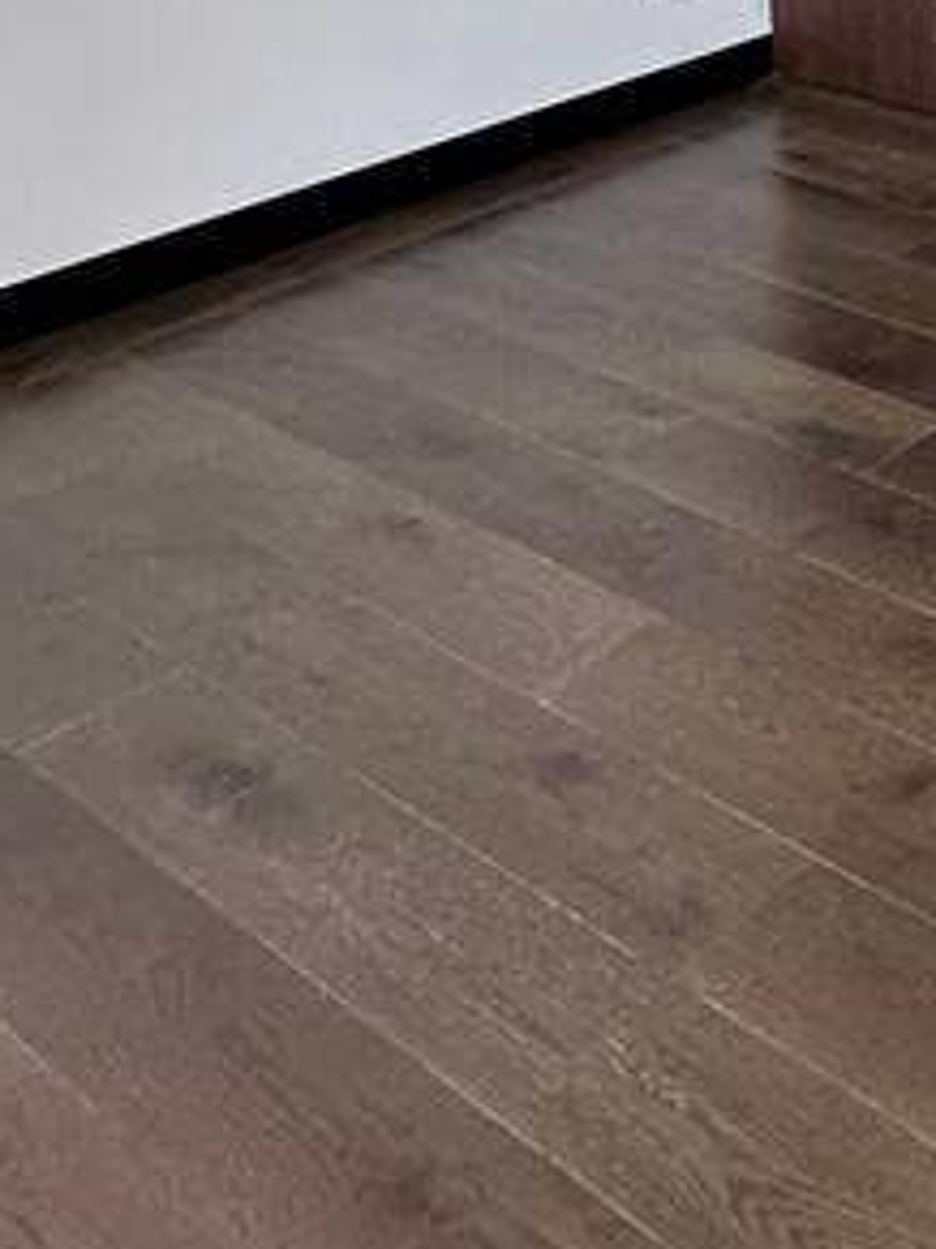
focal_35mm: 52
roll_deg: +0.3
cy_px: -249
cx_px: 1447
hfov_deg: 22.4
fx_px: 1876
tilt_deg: -8.7
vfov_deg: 31.1
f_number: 2.2
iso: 125
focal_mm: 2.22
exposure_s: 1/120
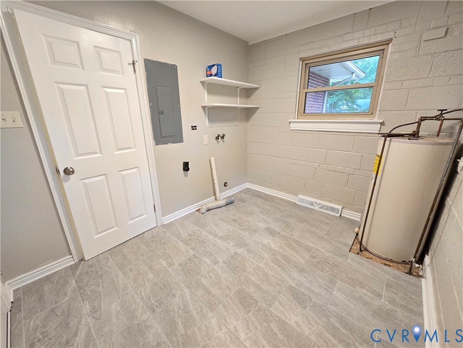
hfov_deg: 106.2
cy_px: 174
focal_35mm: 13
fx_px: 174
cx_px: 232
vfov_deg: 89.9
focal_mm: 2.2
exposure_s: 1/60
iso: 500
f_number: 2.2
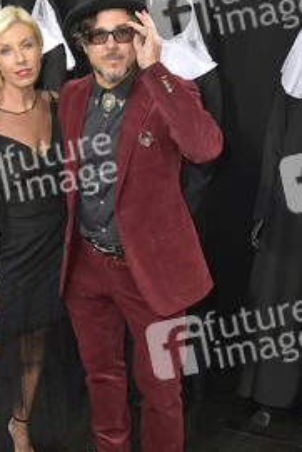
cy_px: 257
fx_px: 704
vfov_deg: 35.6
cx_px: 81
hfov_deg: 24.0
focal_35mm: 56
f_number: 6.3
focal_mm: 38
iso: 200
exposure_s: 1/250
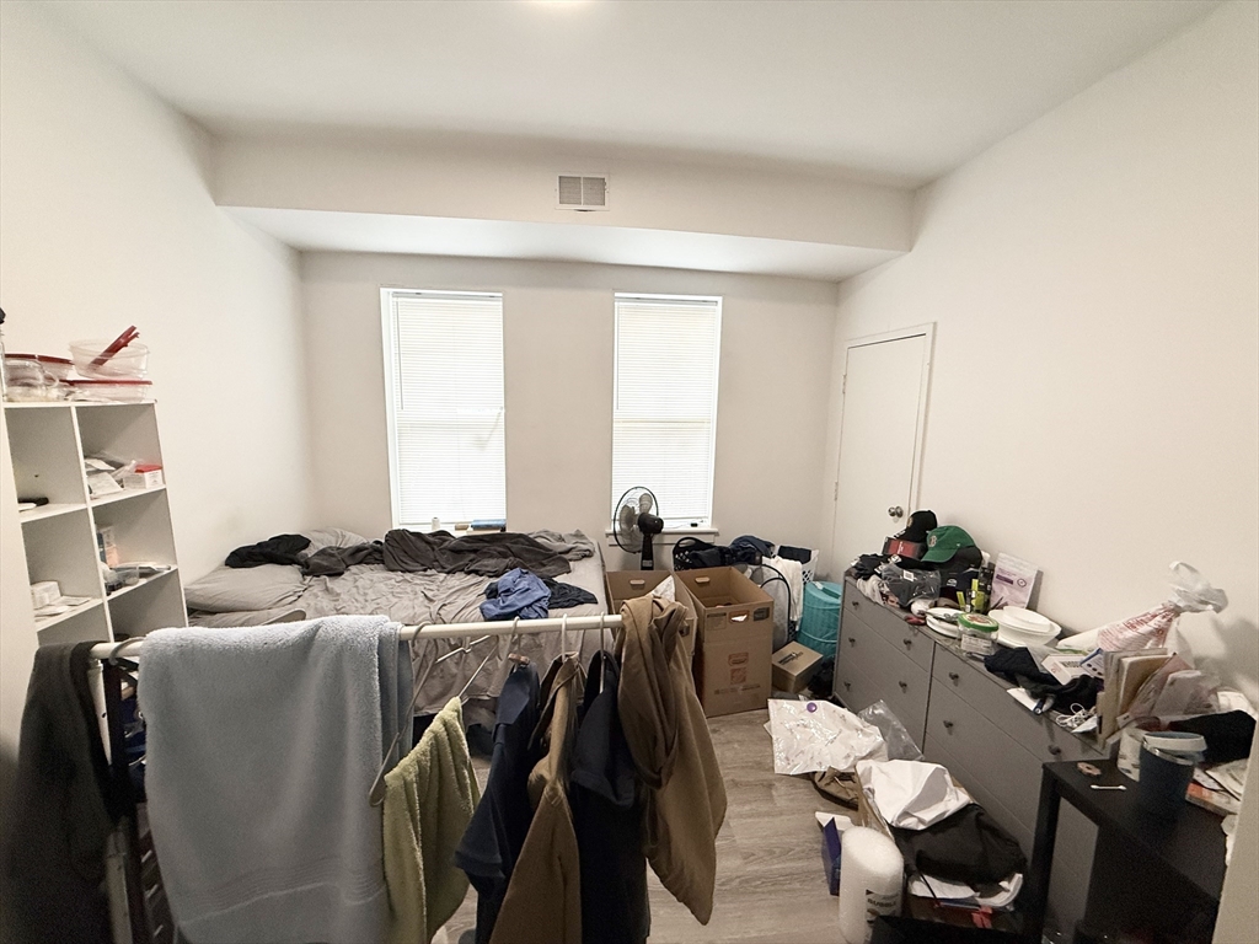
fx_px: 509
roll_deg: +0.4
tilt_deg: -6.1
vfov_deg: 85.7
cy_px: 472
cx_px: 630
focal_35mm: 14
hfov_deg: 102.1
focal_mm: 2.22
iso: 200
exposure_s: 1/120
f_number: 2.2
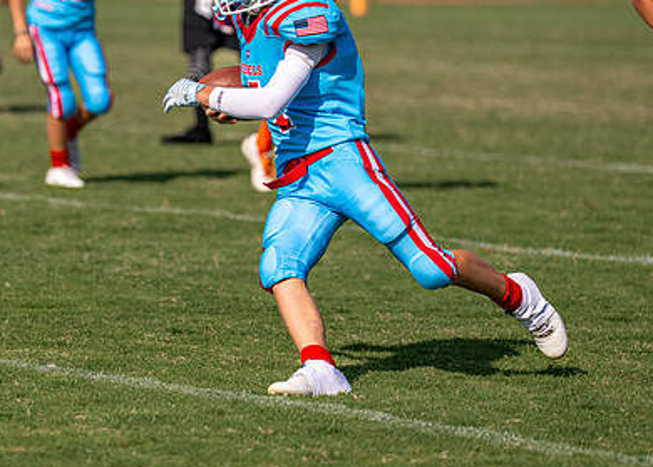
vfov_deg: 4.4
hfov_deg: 6.2
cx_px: 114
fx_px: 6049
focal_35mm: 326
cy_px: 164
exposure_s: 1/4000
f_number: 2.8
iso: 125
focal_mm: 157
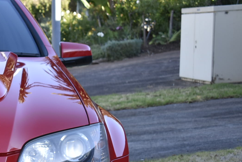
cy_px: 130
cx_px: -100
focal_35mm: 111
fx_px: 747
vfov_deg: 12.3
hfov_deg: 17.0
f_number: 5
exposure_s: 1/200
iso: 160
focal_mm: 26
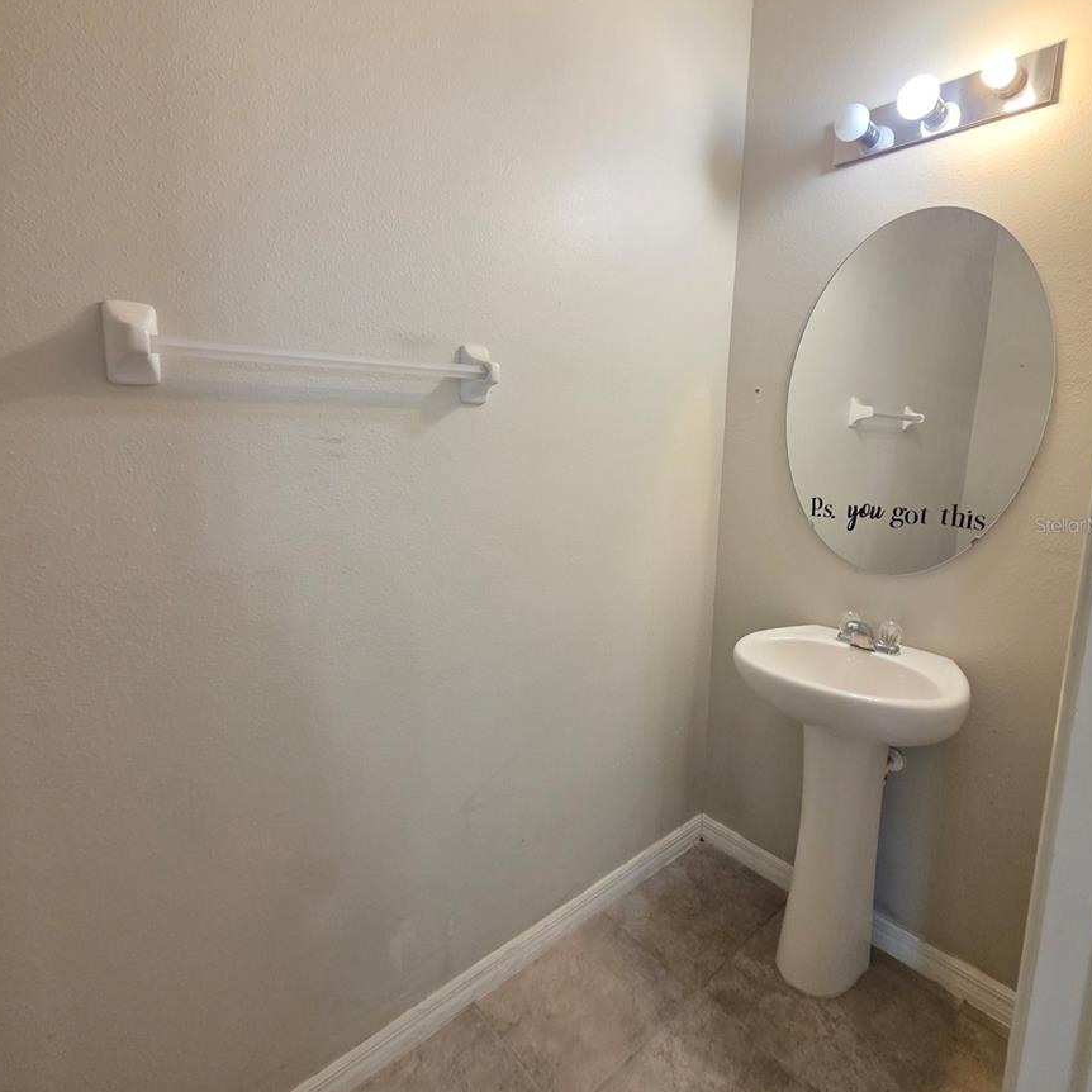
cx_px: 555
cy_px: 524
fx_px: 571
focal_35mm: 16
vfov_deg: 87.4
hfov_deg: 87.4
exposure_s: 1/60
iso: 320
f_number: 1.9
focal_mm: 2.2
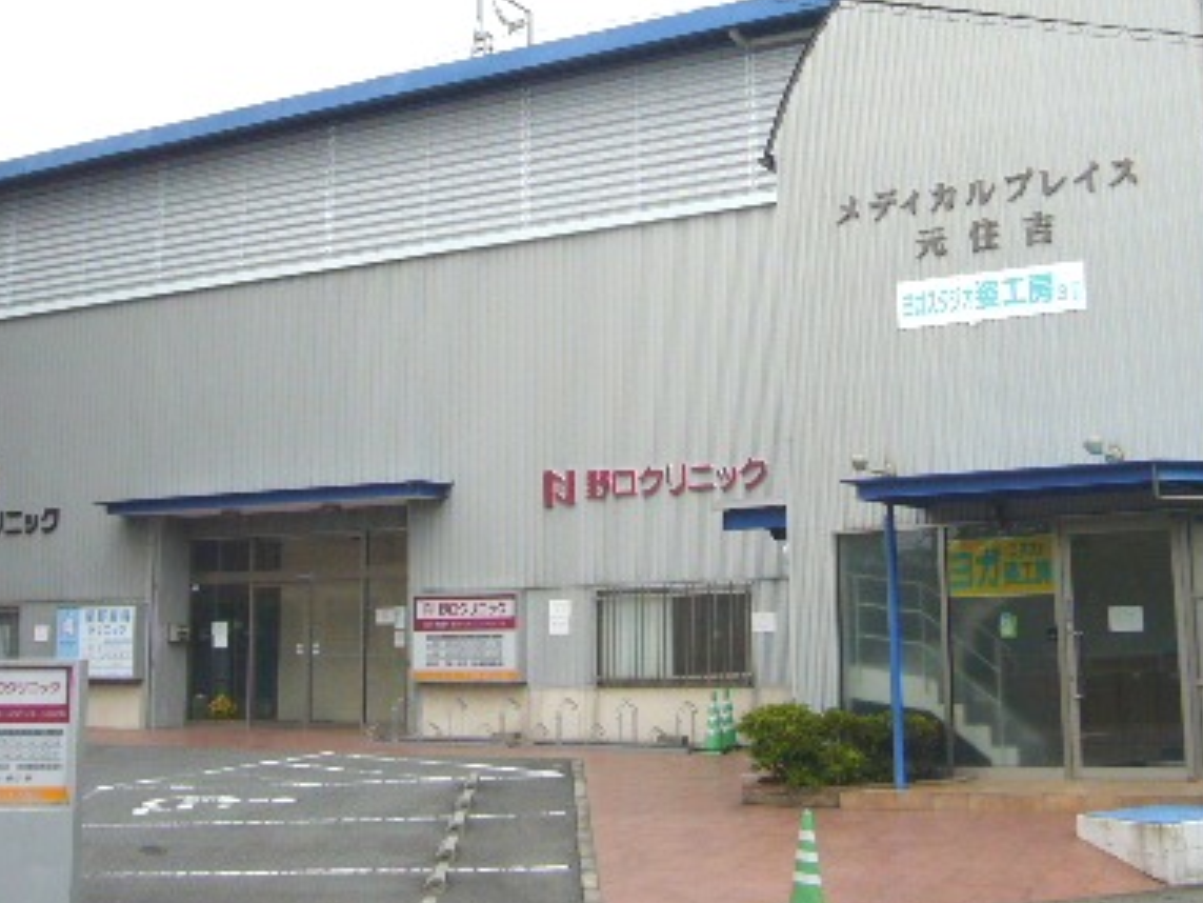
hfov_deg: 40.3
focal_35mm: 47
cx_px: 688
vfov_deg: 30.7
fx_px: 1634
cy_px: 319
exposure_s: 1/160
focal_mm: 4.6
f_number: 5.6
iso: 80
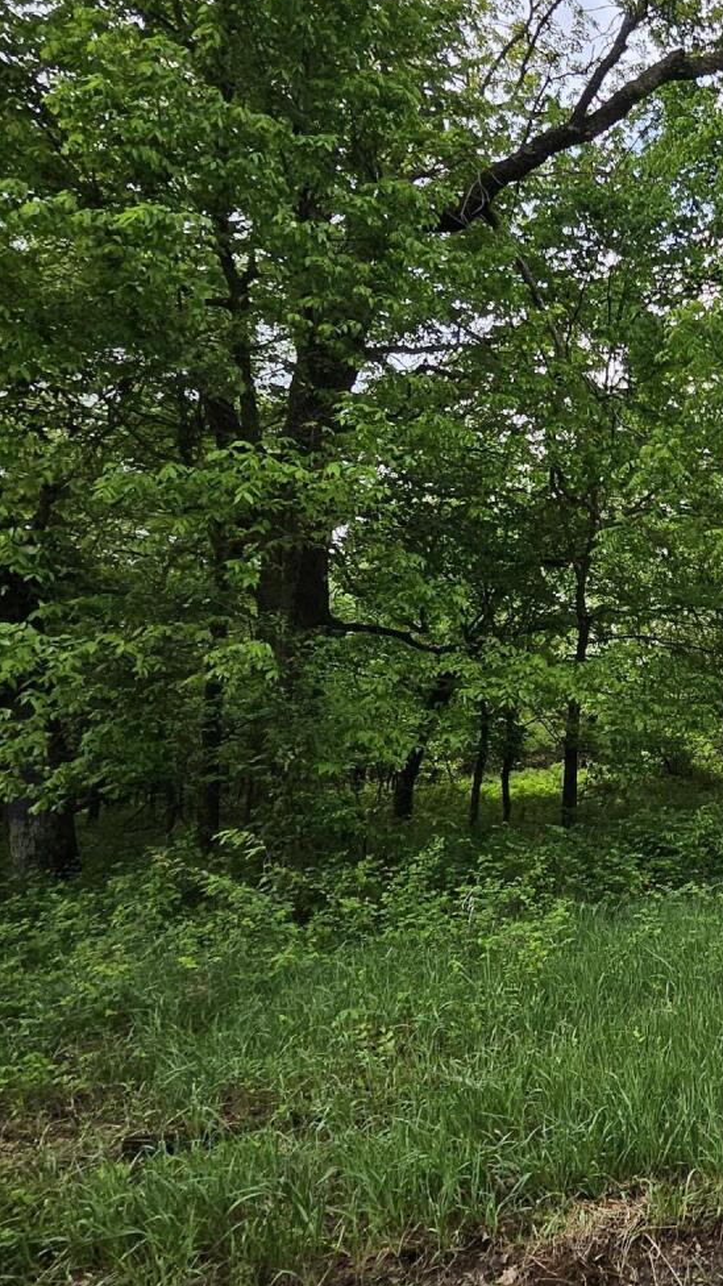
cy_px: 604
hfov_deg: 33.2
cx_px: 859
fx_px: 989
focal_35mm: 29
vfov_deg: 66.0
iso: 32
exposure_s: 1/677
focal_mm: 1.74
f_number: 2.2
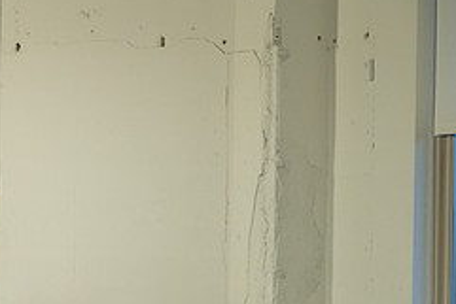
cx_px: -57
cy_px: 293
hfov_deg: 12.5
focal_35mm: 161
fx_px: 2040
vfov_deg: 8.5
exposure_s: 1/50
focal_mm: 67
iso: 1600
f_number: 4
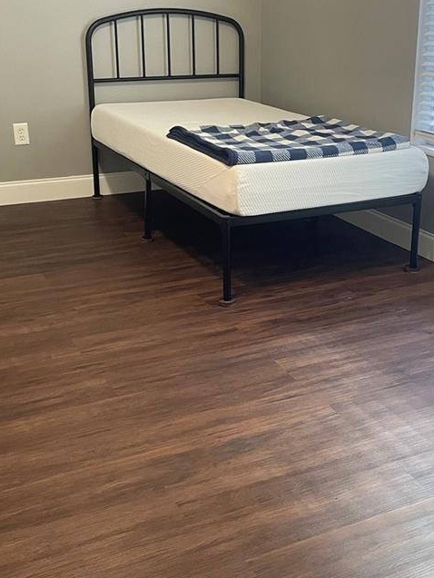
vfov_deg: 38.9
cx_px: 294
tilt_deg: -19.6
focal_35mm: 49
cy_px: 266
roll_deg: -1.7
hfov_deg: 29.5
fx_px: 819
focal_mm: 4.2
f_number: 1.6
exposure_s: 1/60
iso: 250
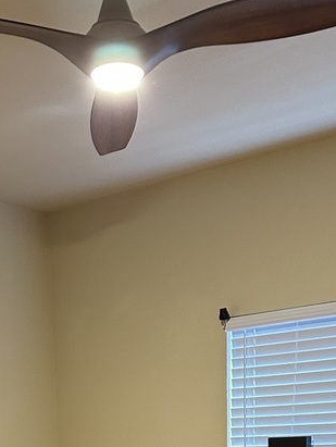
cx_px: 142
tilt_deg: -8.4
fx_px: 814
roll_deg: +1.5
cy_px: 564
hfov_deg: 23.3
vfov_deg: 26.5
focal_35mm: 63
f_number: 1.78
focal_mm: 6.86
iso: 400
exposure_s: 1/60
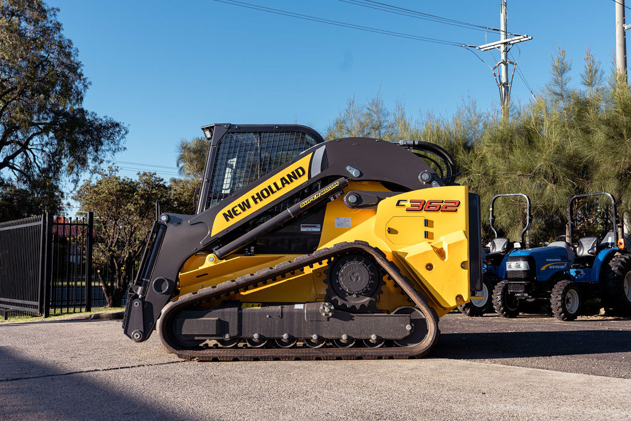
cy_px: 206
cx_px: 330
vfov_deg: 35.7
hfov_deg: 51.5
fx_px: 653
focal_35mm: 37
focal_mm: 35
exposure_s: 1/200
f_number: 5.6
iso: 100
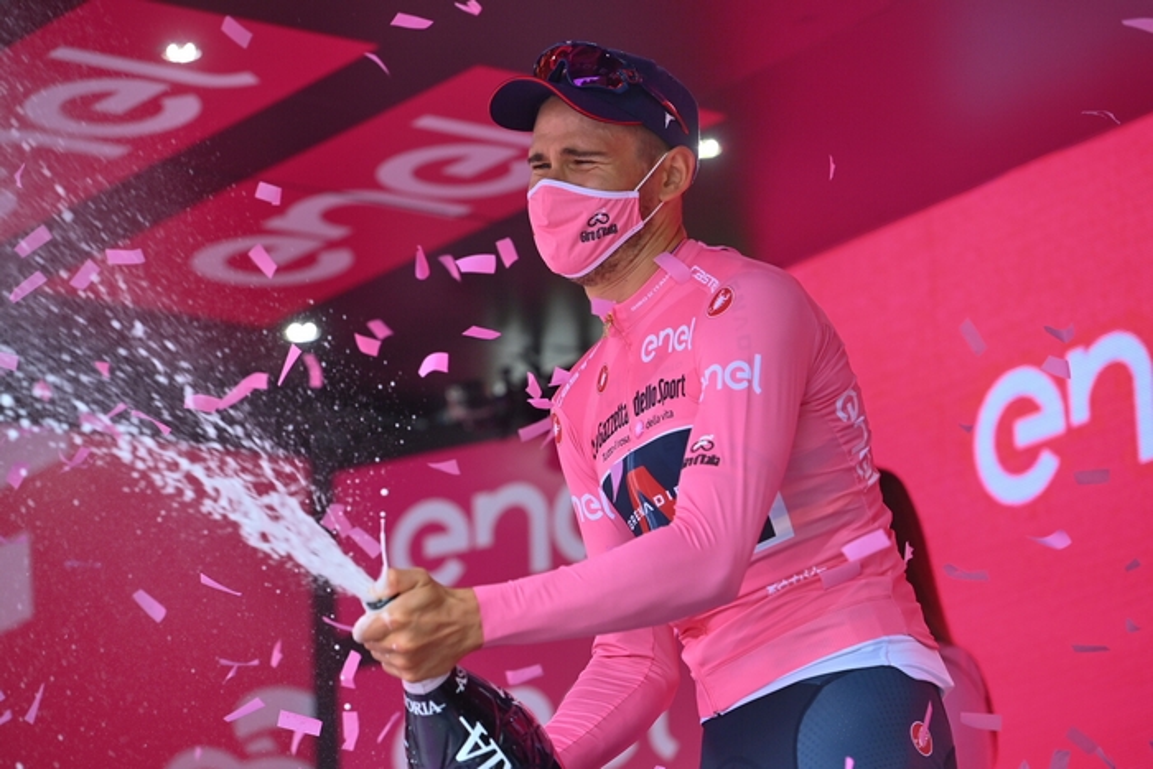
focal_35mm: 160
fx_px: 5125
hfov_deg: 12.8
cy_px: 384
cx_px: 576
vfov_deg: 8.6
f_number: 3.2
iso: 800
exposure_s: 1/640
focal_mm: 160
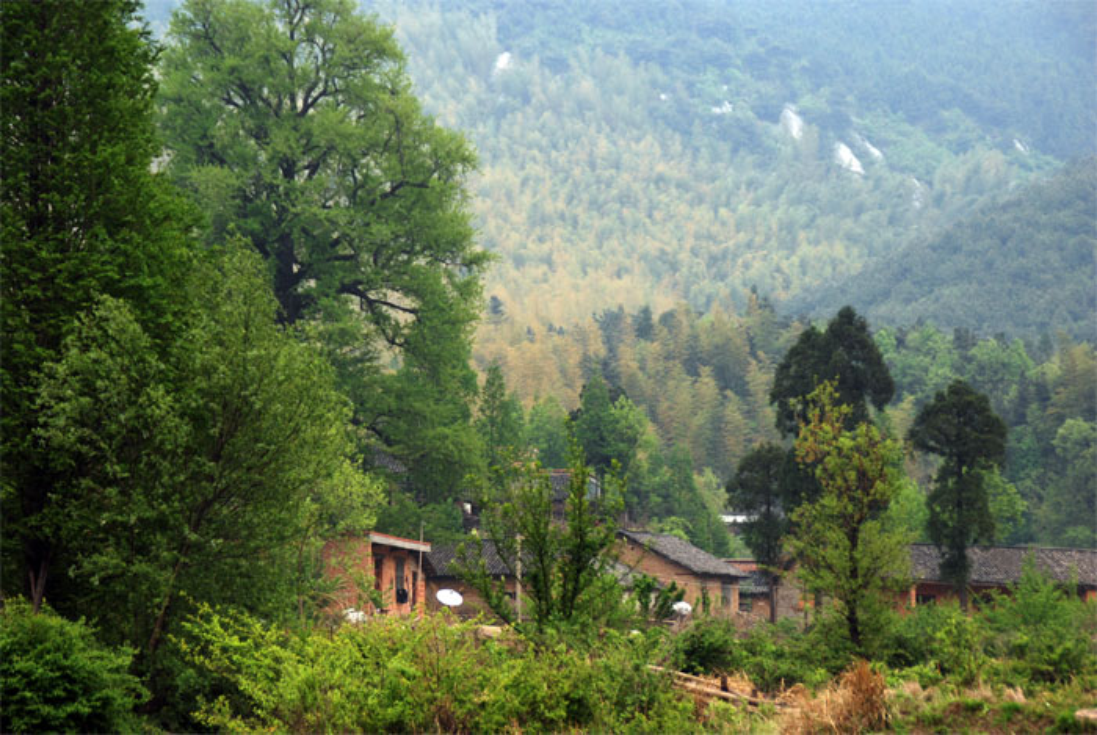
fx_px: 3891
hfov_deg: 16.0
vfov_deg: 10.8
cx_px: 548
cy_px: 368
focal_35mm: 128
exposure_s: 1/320
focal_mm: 85
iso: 100
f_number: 6.3
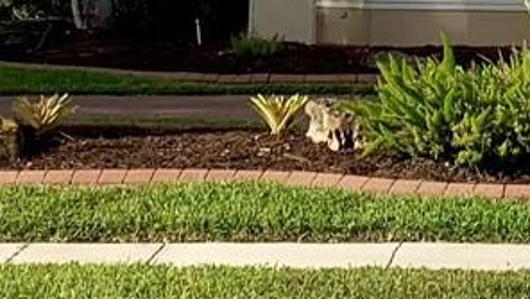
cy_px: -405
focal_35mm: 153
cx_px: 476
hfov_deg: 13.9
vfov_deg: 7.5
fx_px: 2152
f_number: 1.8
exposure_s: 1/1992
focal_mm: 4.25
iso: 25
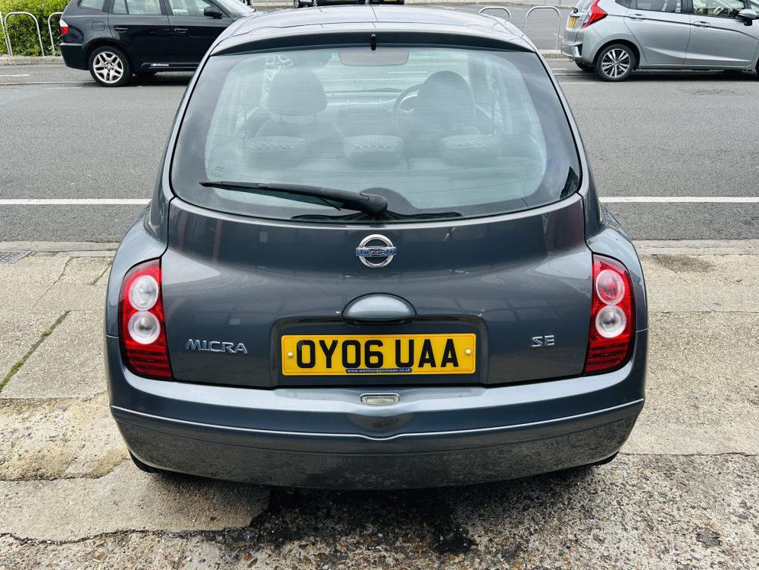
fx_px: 636
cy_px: 258
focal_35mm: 29
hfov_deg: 61.6
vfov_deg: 48.2
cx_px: 372
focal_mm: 6.86
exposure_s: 1/121
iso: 80
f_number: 1.78
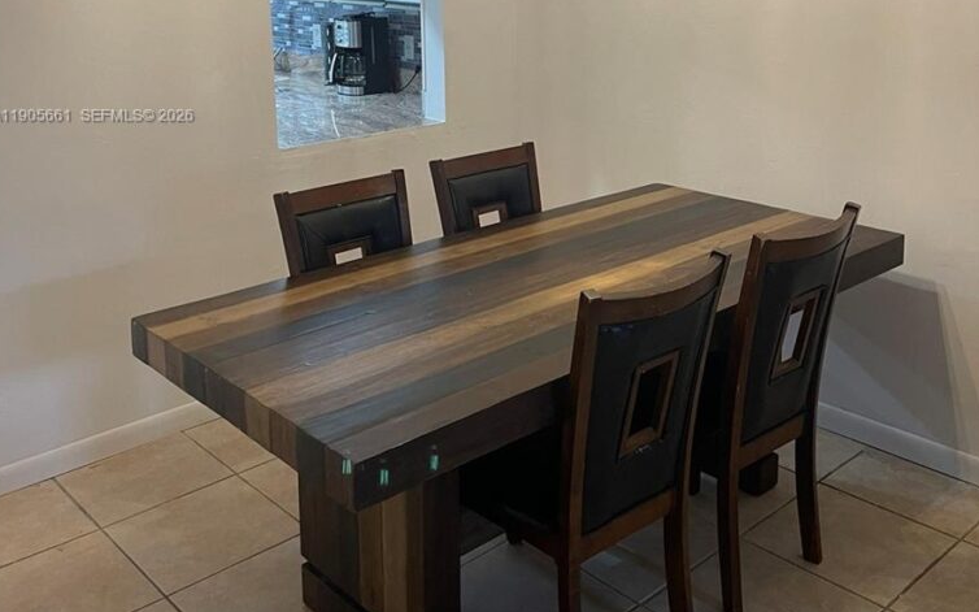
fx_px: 960
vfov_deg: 34.2
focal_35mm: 36
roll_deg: +0.6
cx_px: 487
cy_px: 117
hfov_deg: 54.0
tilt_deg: -10.2
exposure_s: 1/60
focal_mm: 5.1
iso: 200
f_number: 1.6
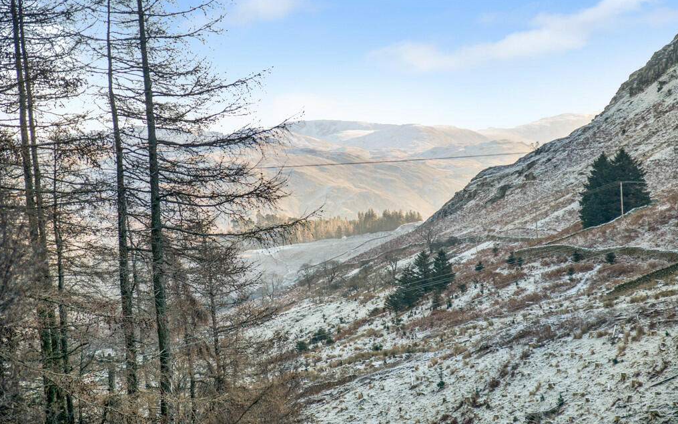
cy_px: 215
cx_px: 337
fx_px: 1996
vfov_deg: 12.1
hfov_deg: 19.3
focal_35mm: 108
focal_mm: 70
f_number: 5.6
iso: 100
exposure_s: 1/160
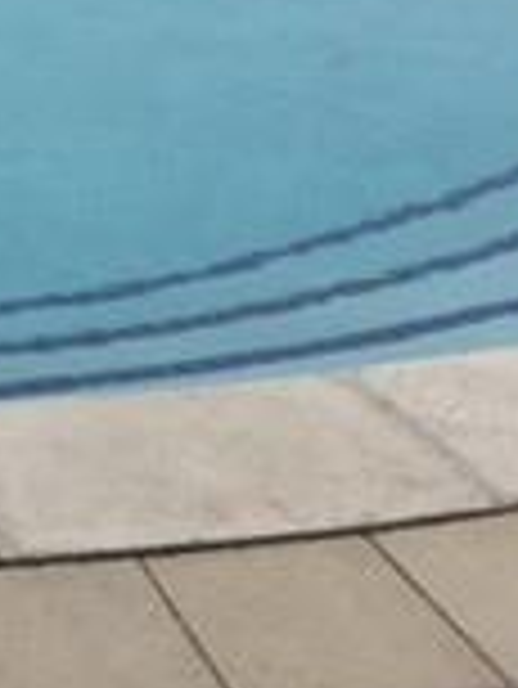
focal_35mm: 121
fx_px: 2411
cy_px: -283
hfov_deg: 11.5
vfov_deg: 15.3
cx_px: -360
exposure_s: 1/1647
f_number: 2.2
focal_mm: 4.15
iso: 32
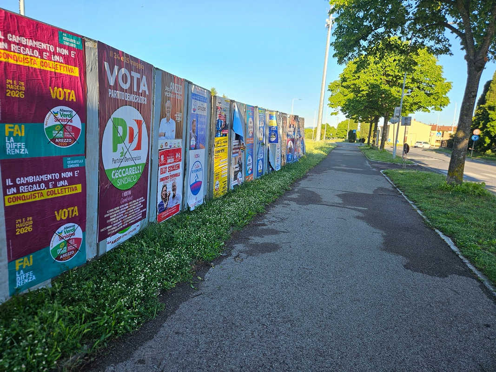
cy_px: 186
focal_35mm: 23
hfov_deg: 73.9
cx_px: 248
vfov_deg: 58.9
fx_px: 330
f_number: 1.8
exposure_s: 1/383
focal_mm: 5.4
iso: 25
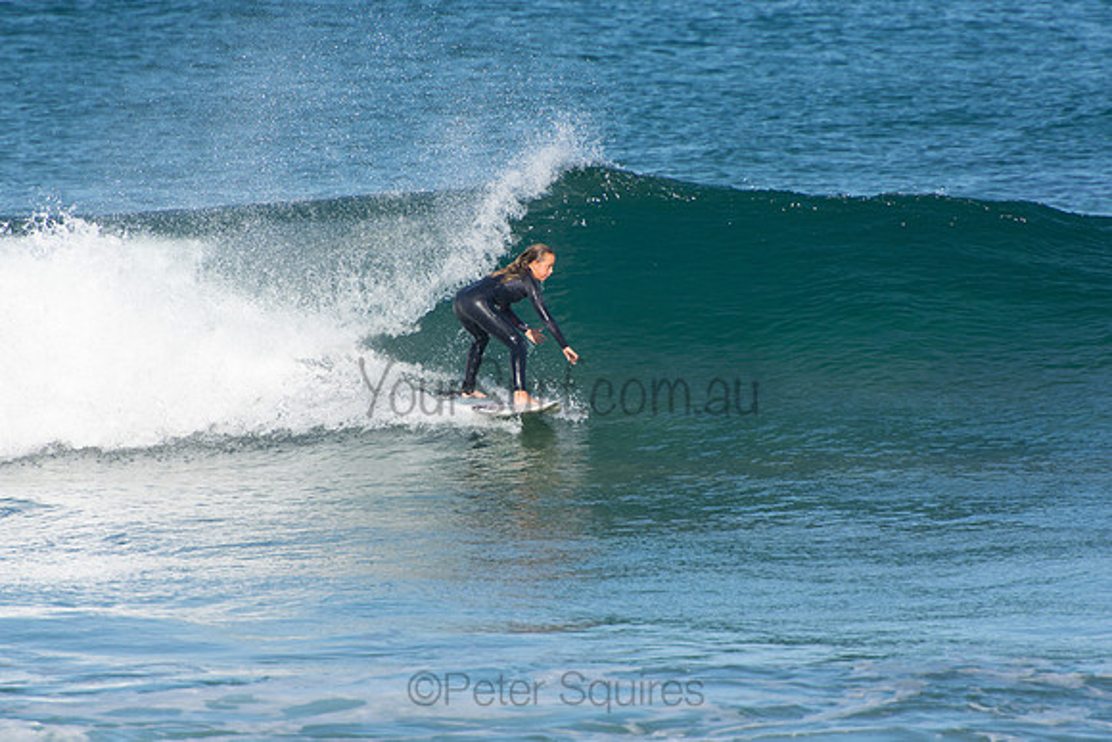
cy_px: 371
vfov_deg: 2.3
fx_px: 18537
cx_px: 556
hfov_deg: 3.4
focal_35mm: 600
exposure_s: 1/1250
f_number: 5.6
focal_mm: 400
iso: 280
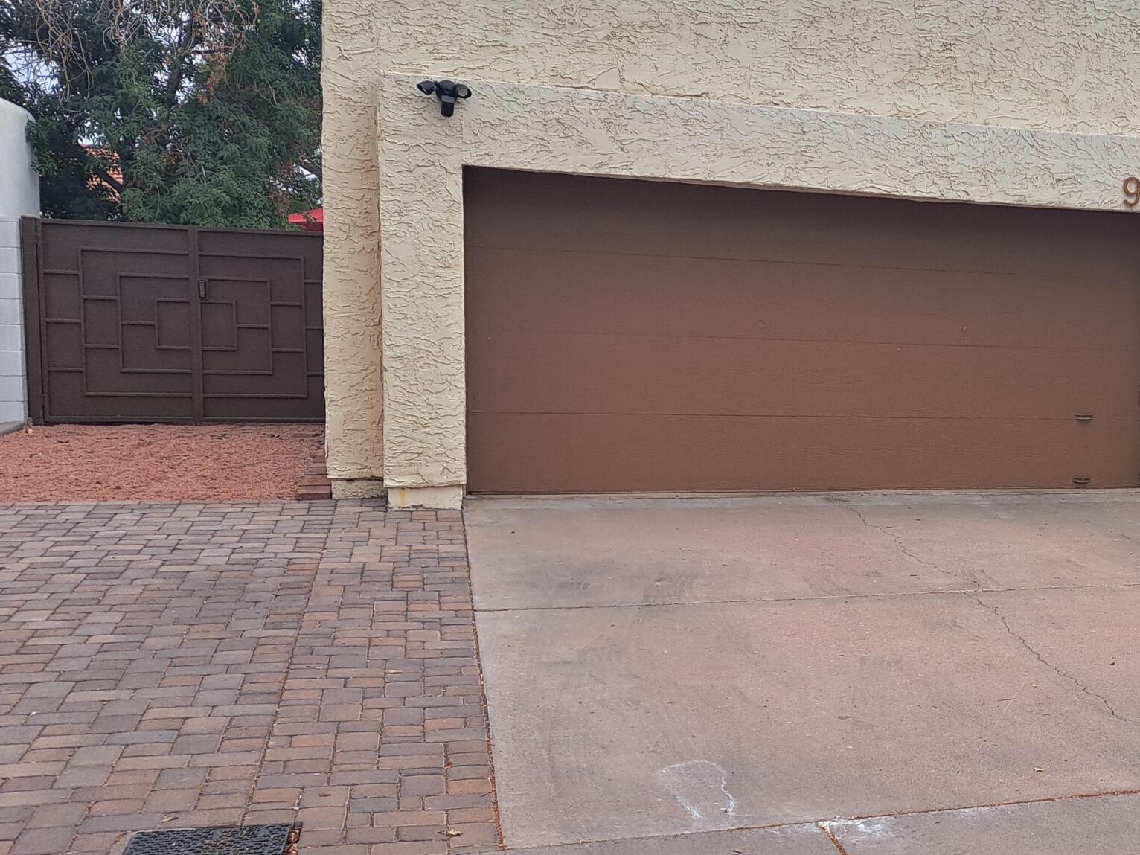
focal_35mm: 47
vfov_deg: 30.9
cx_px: 1051
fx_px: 1548
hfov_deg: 37.5
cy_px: 467
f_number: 1.8
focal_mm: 5.23
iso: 50
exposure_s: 1/568
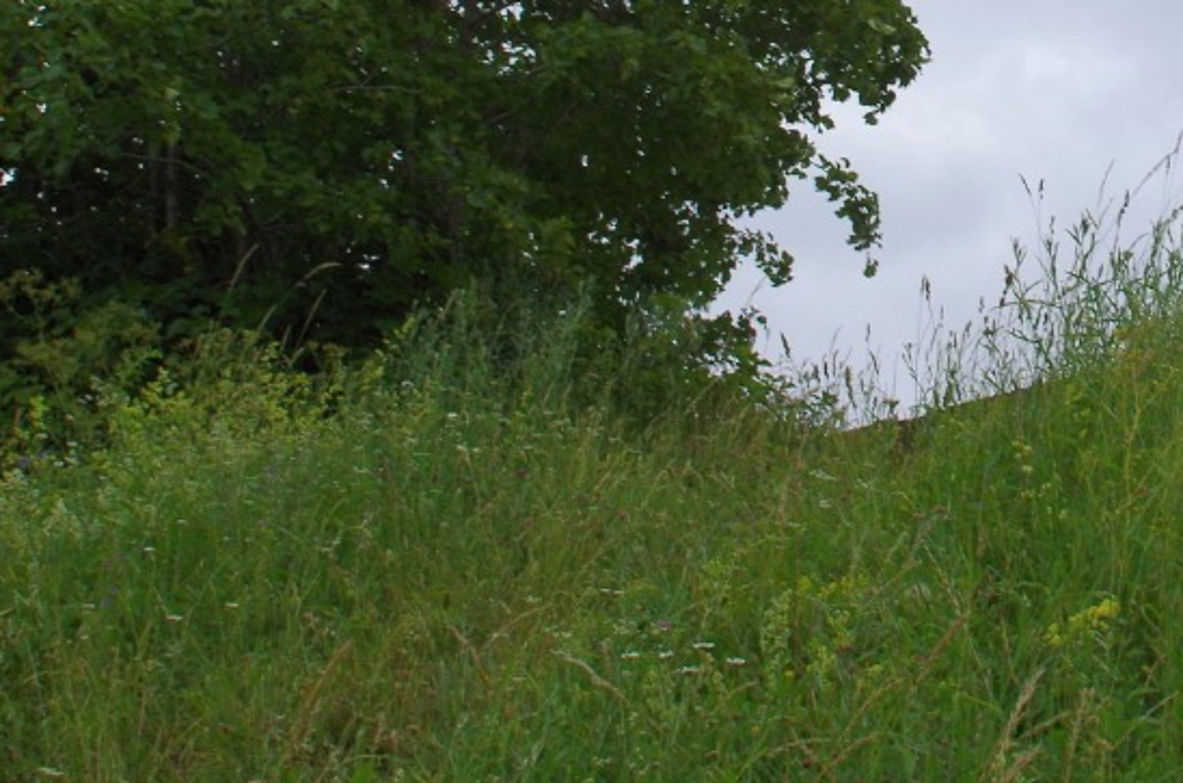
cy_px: -147
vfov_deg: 10.7
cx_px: 1077
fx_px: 4099
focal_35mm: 125
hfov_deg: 16.2
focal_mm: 28
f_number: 11
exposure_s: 1/125
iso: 200
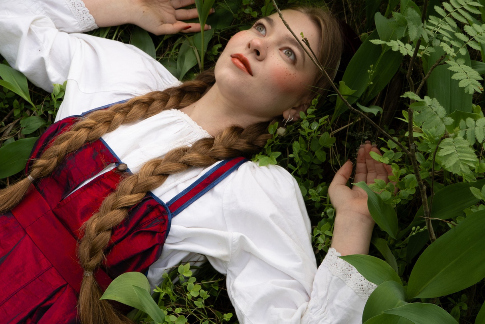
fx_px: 795
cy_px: 87
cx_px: 166
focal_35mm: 59
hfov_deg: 33.7
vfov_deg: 22.8
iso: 320
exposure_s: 1/200
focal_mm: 28
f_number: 8
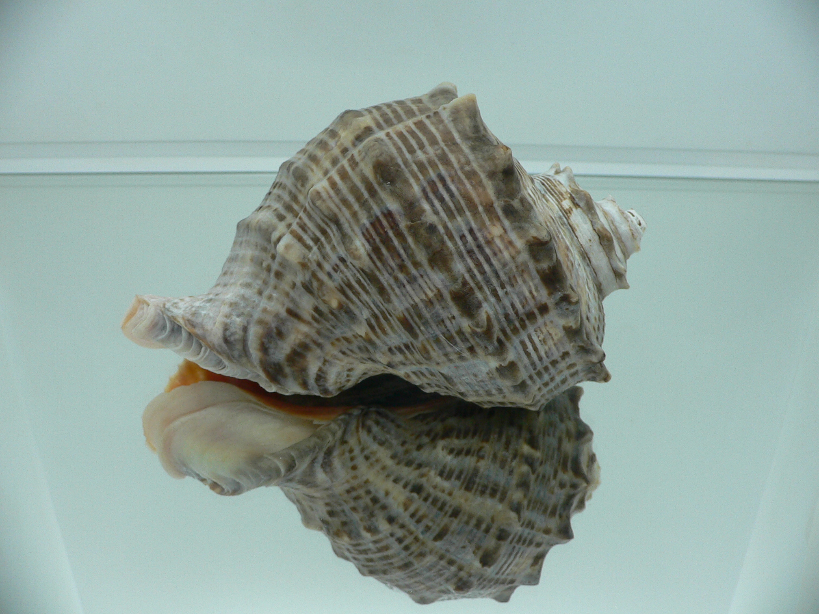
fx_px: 828
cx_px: 410
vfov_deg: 40.7
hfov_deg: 52.6
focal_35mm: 35
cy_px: 307
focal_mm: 4.6
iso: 100
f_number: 2.8
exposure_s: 1/60
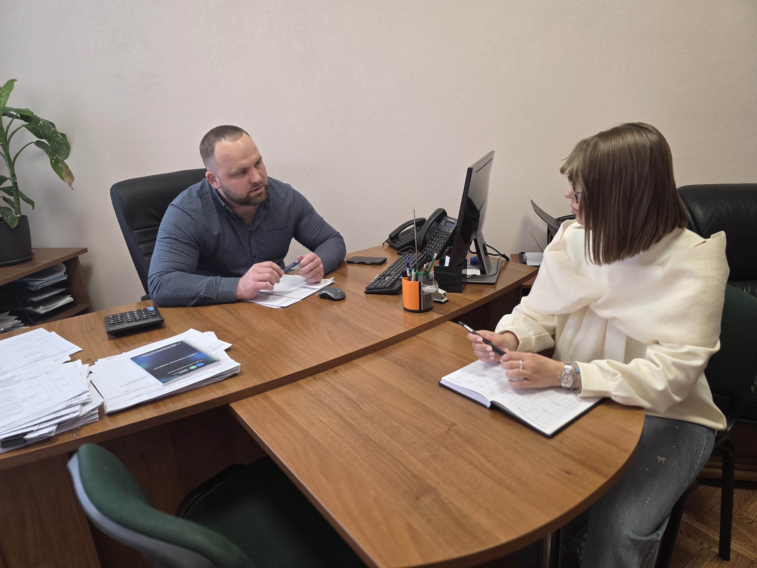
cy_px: 284
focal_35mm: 23
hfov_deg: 73.9
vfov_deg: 58.9
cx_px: 378
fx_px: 503
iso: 160
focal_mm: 6.3
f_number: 1.7
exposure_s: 1/100
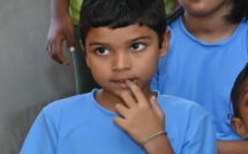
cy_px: -35
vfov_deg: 8.2
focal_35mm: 158
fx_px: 1063
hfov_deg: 11.2
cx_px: 585
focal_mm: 31.5
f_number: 8
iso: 1000
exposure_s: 1/160
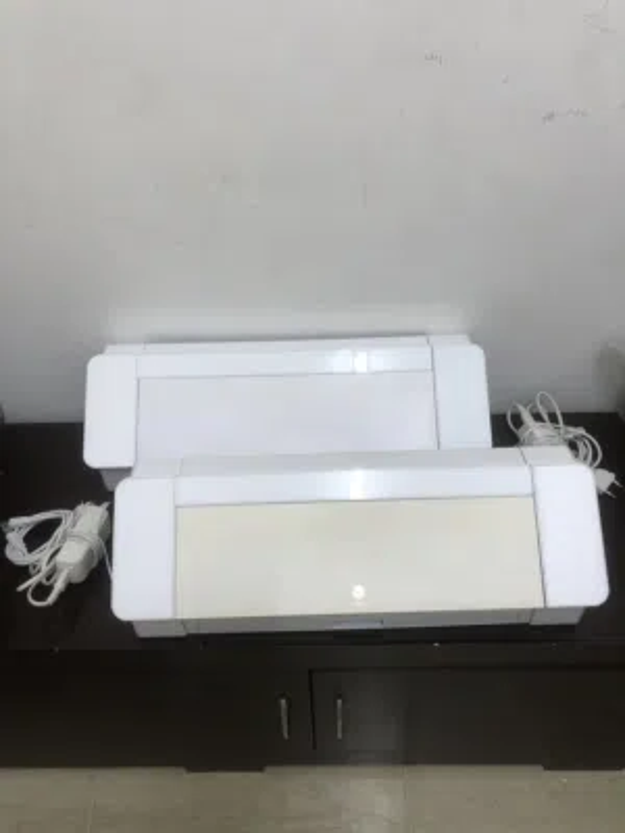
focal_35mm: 28
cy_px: 416
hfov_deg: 49.7
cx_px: 312
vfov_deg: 63.4
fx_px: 674
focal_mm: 4
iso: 50
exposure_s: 1/17
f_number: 1.8
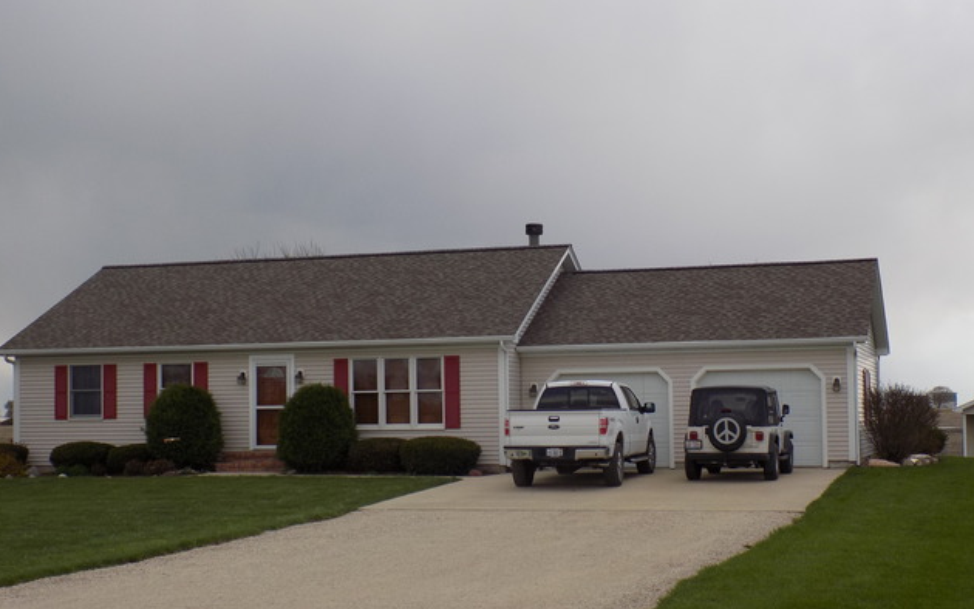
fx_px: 1487
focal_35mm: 56
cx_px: 484
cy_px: 315
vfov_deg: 23.2
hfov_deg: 36.3
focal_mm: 9.3
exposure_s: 1/640
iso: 80
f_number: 3.9
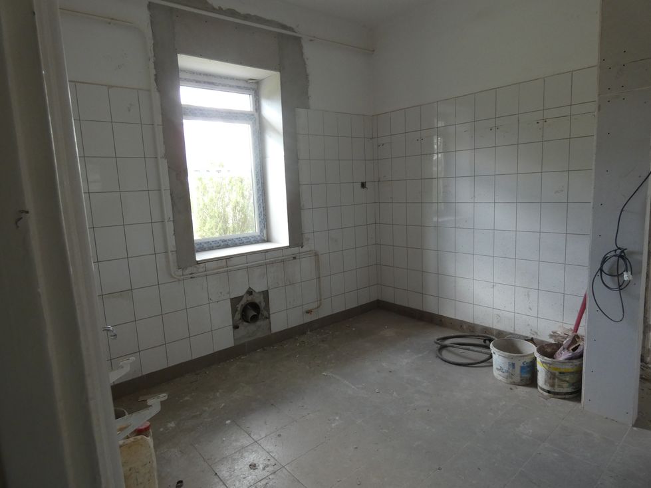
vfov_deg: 66.0
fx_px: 376
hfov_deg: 81.8
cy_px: 244
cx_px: 326
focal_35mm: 20
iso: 200
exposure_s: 1/60
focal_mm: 3.6
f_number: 2.8
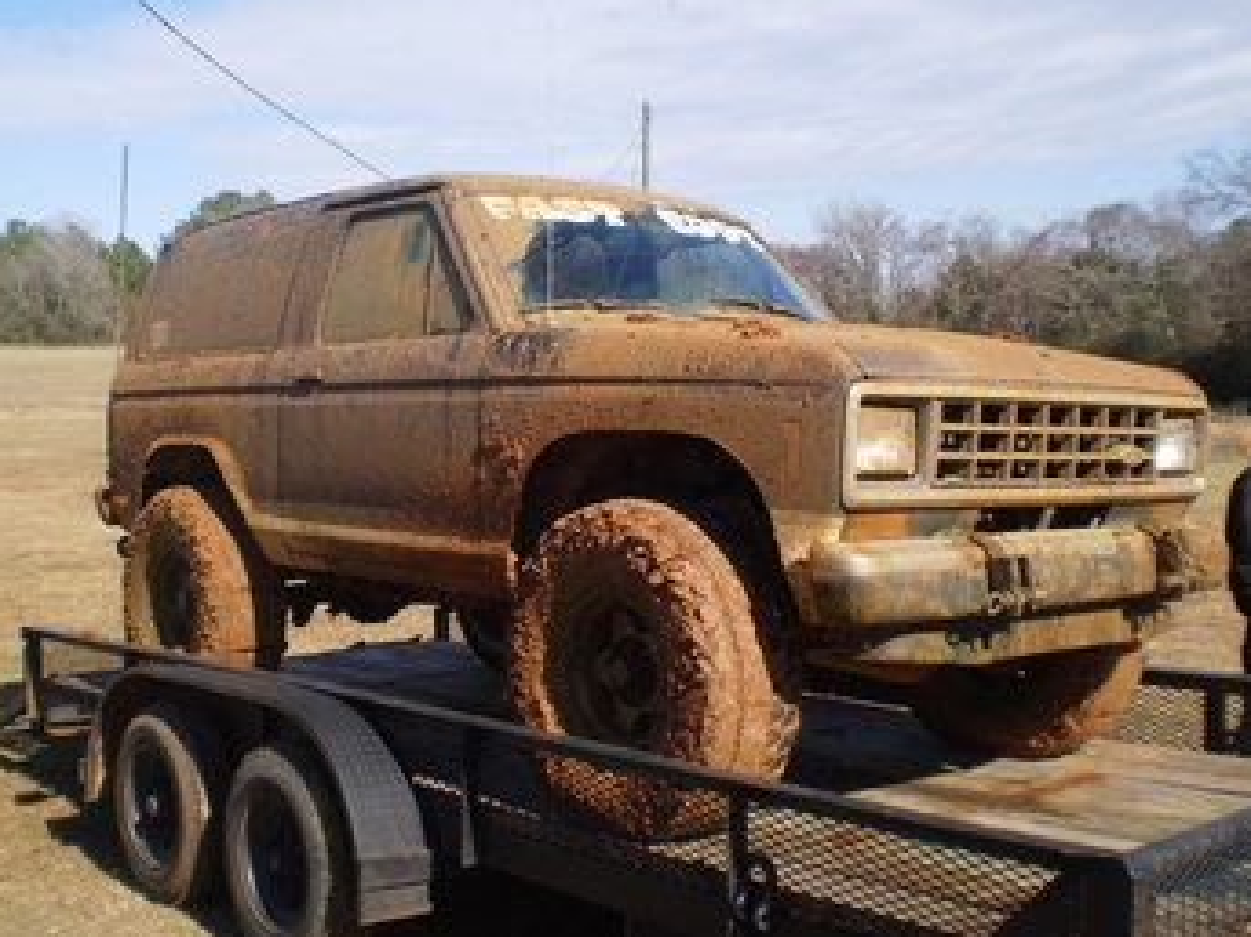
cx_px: 540
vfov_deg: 34.3
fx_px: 1517
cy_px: 459
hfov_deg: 44.7
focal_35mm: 42
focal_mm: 6.3
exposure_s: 1/500
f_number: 4.6
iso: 64
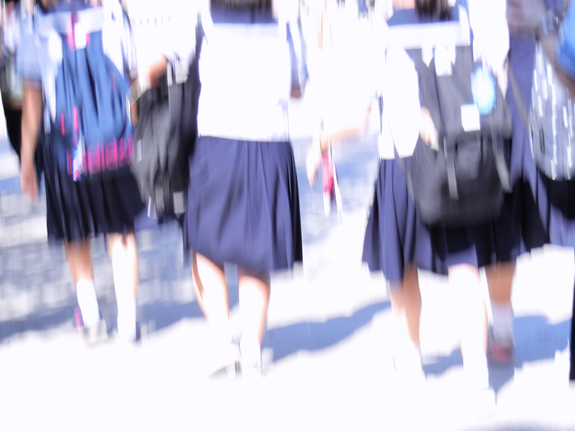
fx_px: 1777
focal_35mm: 107
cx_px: 288
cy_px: 216
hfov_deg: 18.4
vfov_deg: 13.8
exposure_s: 1/125
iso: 100
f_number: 5.7
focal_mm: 19.1
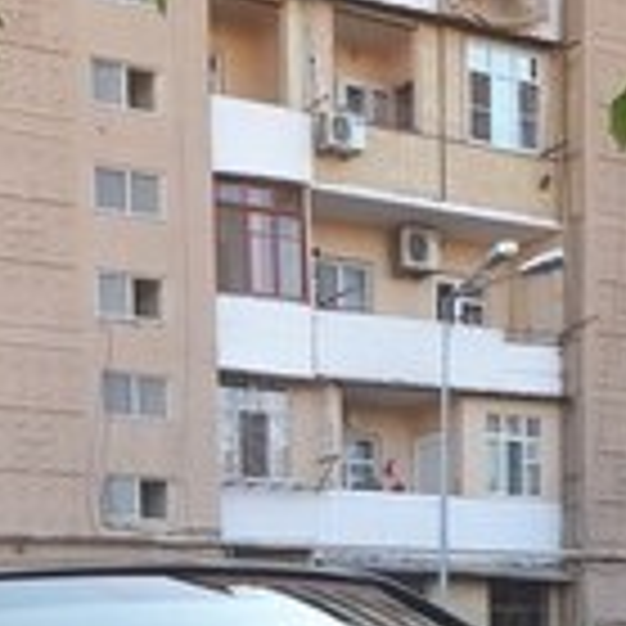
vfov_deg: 17.3
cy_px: 1072
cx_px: -41
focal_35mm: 85
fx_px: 1739
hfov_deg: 19.6
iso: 40
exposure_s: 1/226
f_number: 1.9
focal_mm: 3.6
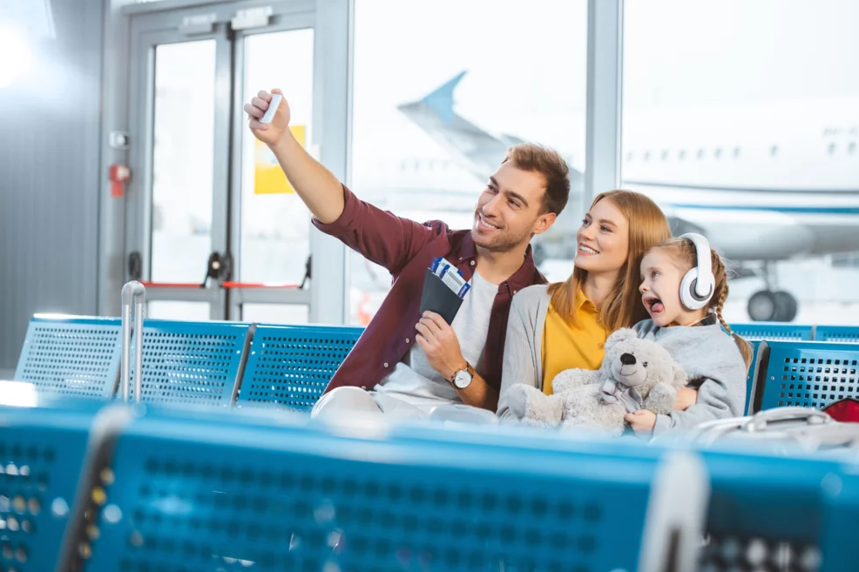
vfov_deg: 19.2
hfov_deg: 28.5
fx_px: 1694
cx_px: 430
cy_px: 285
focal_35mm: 71
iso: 500
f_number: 3.5
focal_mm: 70
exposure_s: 1/200
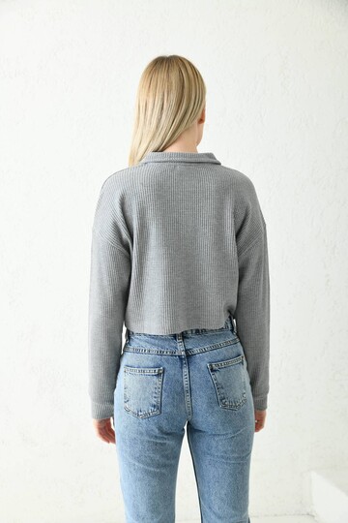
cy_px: 262
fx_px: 696
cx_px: 174
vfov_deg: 41.1
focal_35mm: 48
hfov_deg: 28.1
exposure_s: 1/160
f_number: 5.6
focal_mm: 48
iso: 100
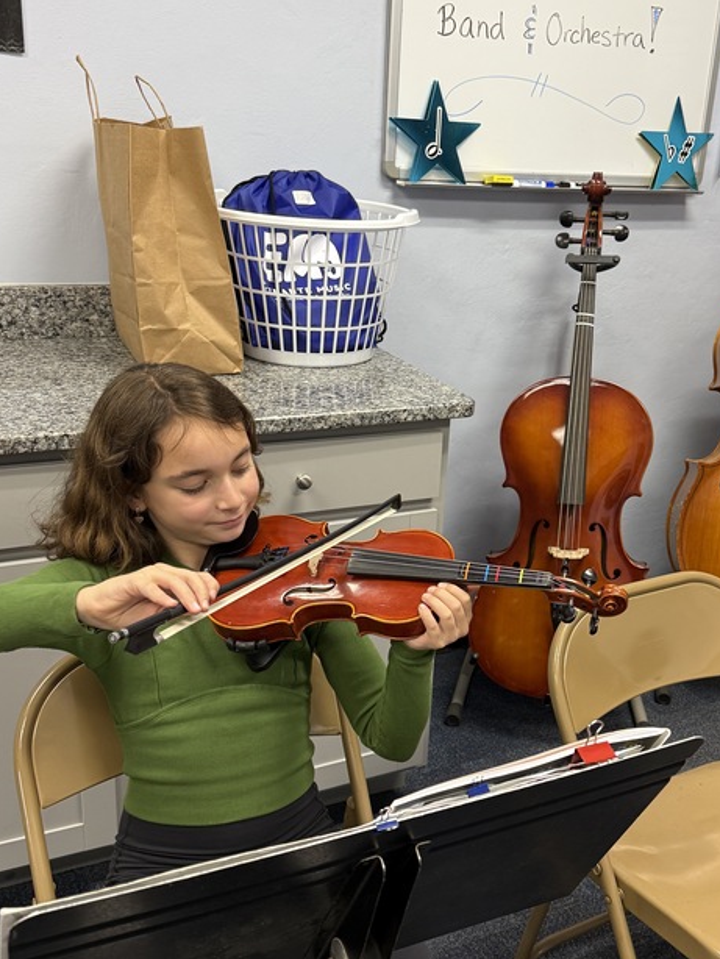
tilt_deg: -20.9
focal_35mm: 40
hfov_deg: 35.7
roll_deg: -3.8
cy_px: 522
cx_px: 464
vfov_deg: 46.7
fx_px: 1109
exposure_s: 1/60
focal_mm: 6.76
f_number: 1.78
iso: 160
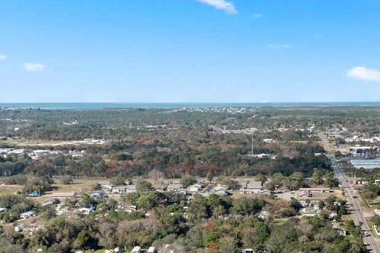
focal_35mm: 72
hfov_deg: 27.7
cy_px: 280
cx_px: 289
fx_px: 760
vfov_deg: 18.2
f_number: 6.3
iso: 100
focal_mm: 10.26
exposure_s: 1/800
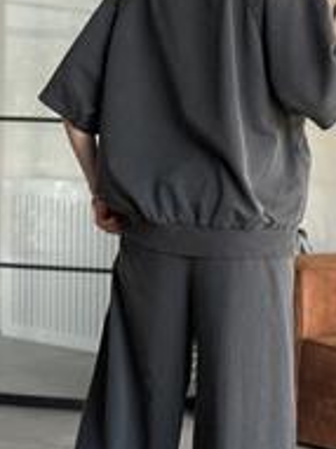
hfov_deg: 13.8
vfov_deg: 18.4
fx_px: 1386
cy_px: 244
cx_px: 223
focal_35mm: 107
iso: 250
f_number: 1.78
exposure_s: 1/60
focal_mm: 6.86
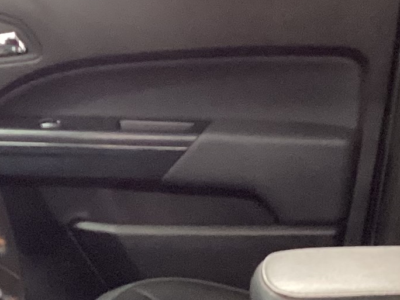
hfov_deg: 13.3
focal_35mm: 148
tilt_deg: -19.7
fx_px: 1710
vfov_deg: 9.9
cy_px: 314
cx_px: 89
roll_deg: -1.1
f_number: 2.4
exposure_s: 1/25
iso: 500
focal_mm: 3.3
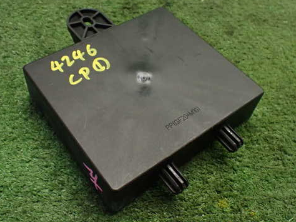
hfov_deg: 48.9
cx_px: 131
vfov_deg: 37.6
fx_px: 325
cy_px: 96
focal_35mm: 38
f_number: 2.3
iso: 800
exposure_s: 1/125
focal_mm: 5.4
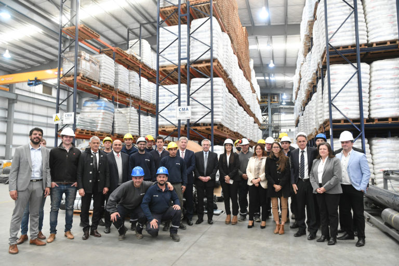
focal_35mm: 24
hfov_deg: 73.7
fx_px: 266
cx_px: 200
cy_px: 133
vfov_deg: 53.1
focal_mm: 24
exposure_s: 1/200
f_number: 3.2
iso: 2000
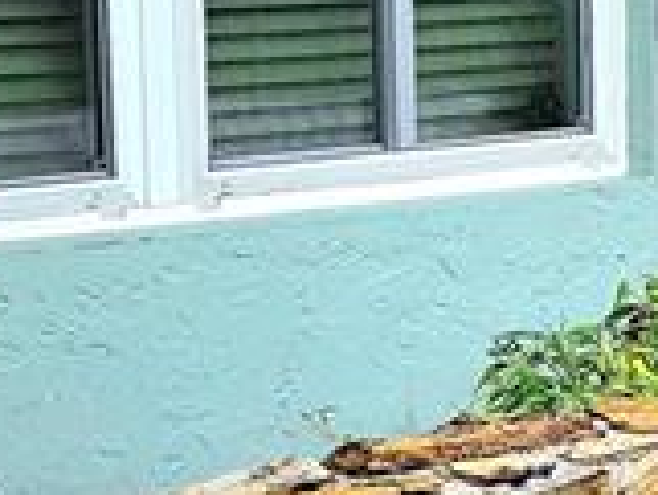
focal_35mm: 146
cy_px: 237
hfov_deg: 13.3
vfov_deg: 10.2
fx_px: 2777
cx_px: 662
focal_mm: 5.4
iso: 25
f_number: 1.8
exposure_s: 1/2000
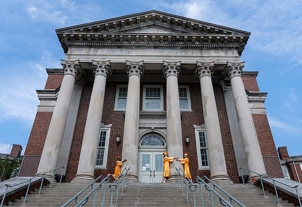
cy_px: 108
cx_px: 155
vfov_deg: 49.3
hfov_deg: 67.6
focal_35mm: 27
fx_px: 226
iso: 80
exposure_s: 1/500
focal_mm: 24
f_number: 5.6
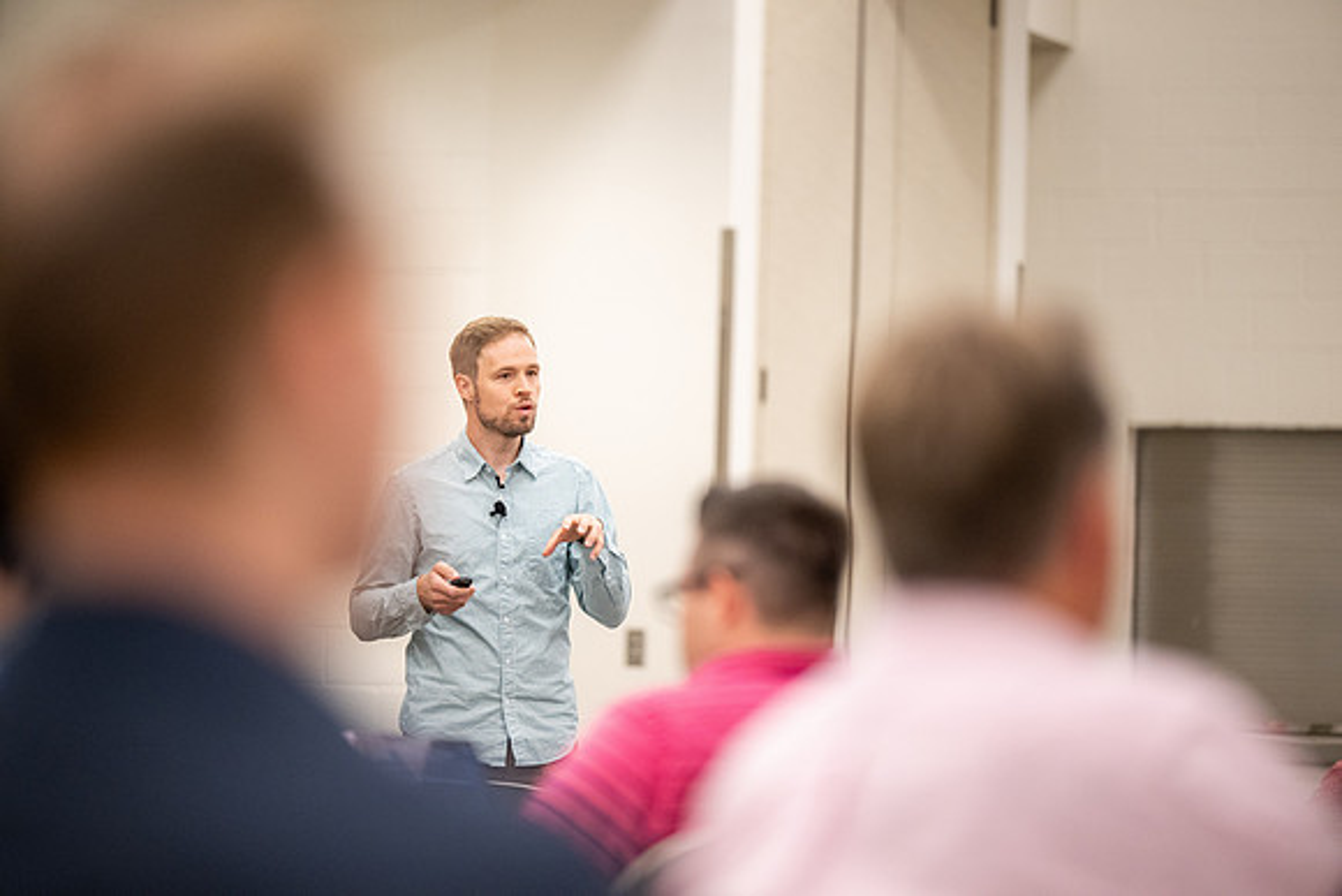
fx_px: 7457
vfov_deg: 6.9
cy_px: 448
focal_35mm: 200
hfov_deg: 10.3
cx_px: 671
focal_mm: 200
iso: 2000
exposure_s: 1/250
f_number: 2.8
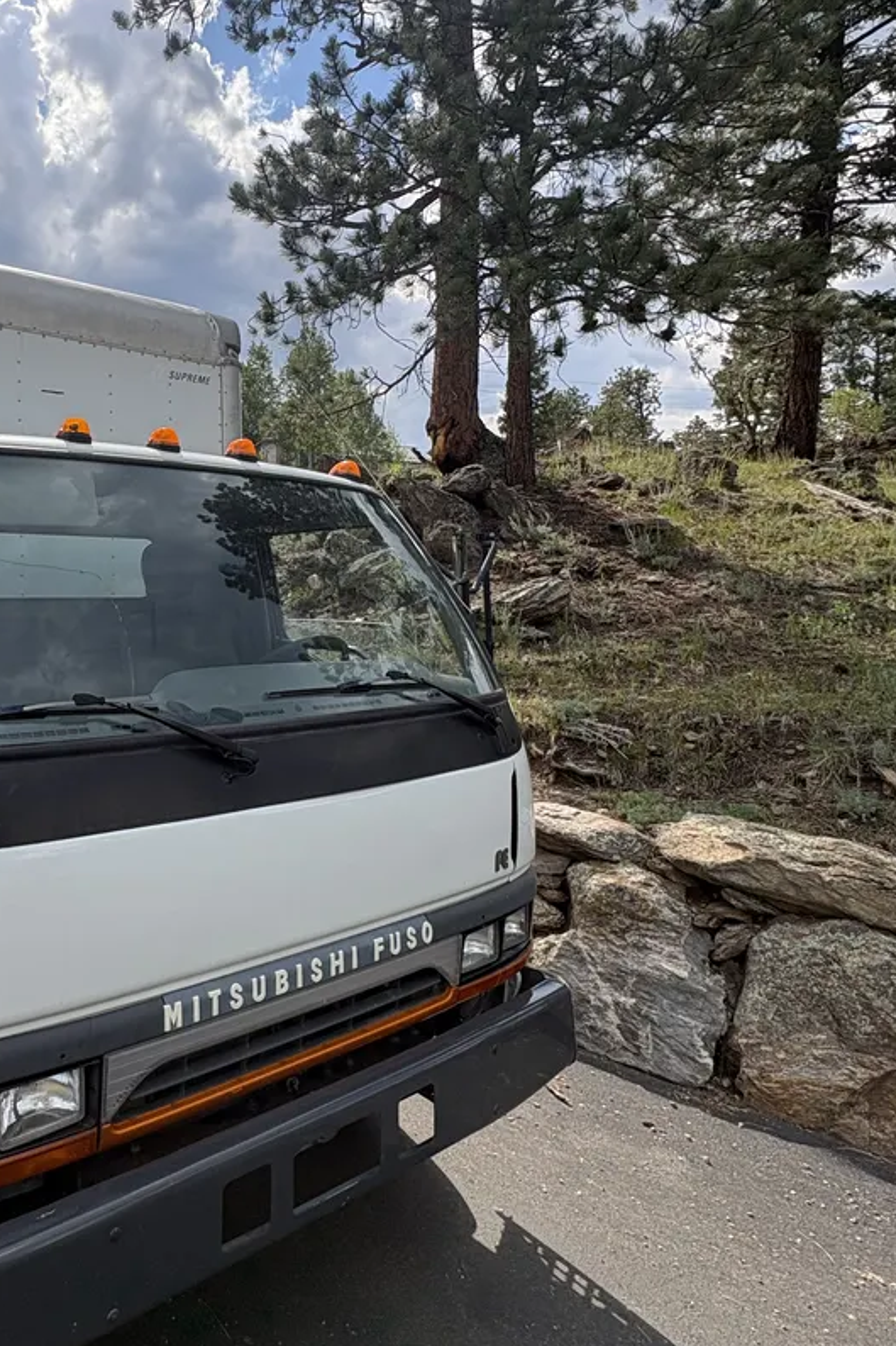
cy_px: 581
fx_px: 822
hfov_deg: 53.3
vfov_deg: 78.2
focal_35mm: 22
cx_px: 174
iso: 40
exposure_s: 1/968
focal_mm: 2.22
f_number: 2.2
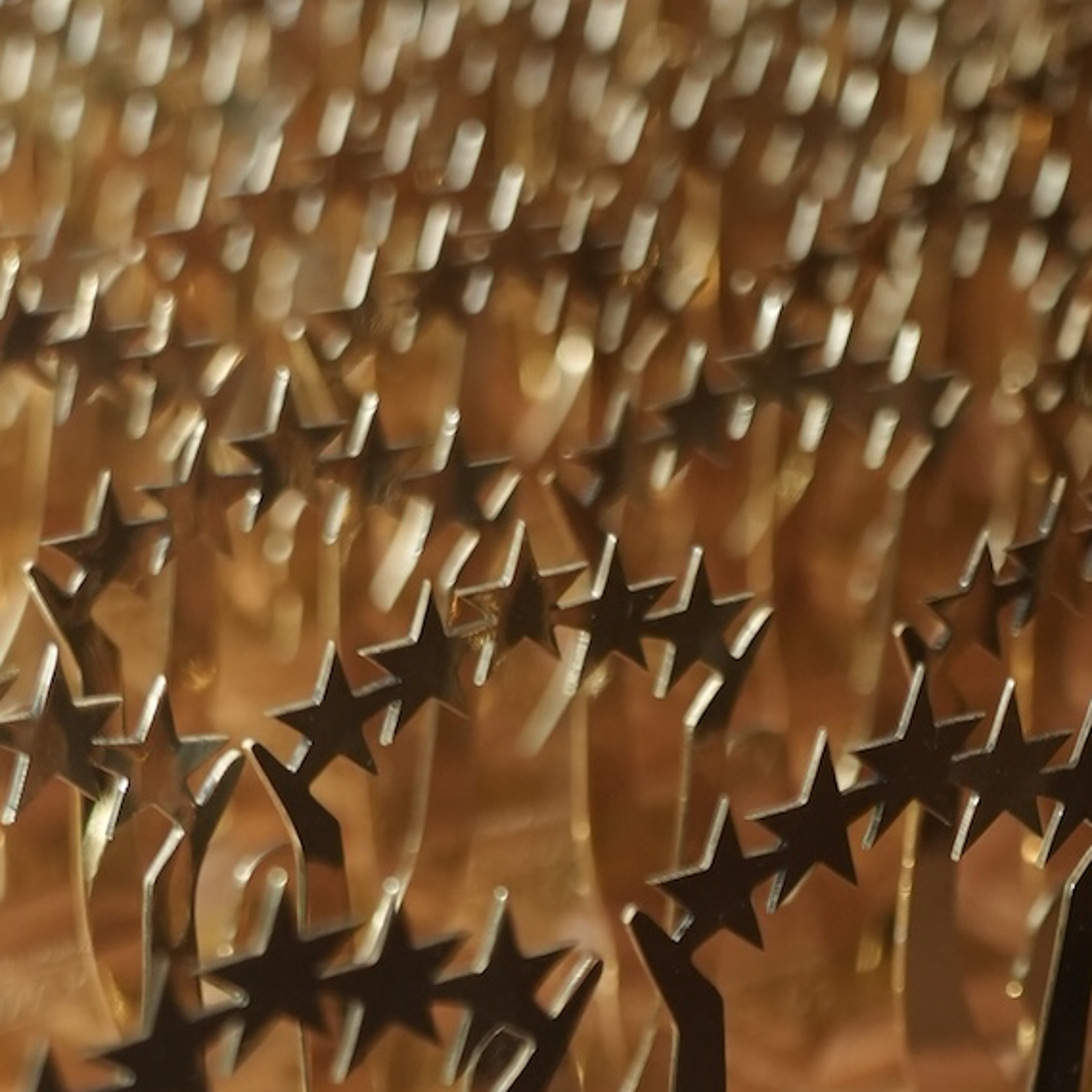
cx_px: 586
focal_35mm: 106
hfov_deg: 16.4
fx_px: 3783
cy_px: 1496
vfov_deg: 15.5
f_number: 2.8
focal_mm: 25
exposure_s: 1/125
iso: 1000
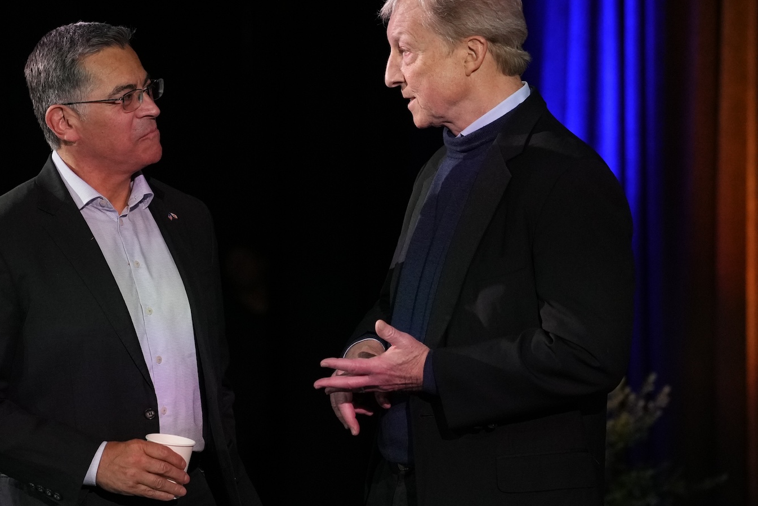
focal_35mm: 150
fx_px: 3159
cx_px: 243
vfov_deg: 9.2
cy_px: 225
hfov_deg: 13.7
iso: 2500
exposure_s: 1/500
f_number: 2
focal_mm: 68
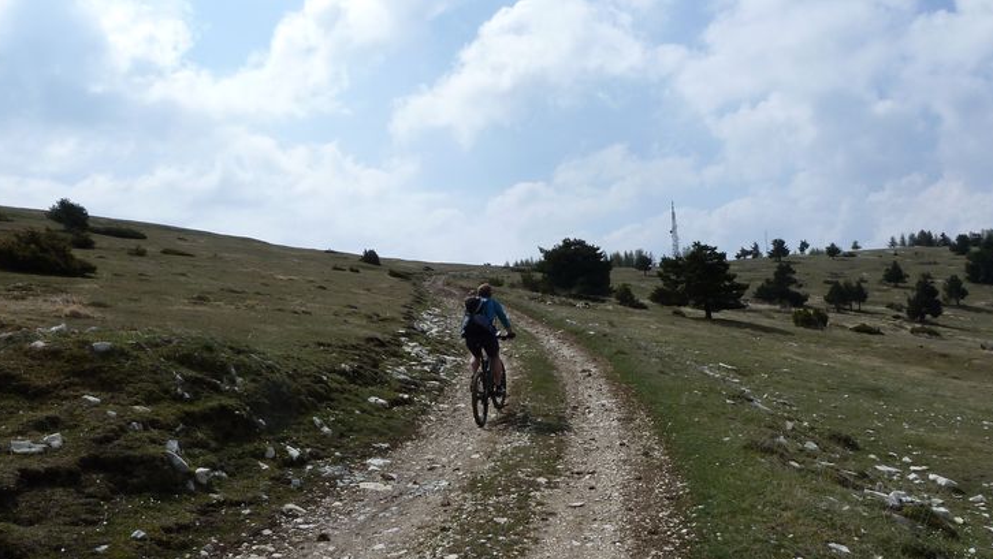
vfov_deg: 39.0
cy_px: 299
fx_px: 790
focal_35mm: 30
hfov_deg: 64.2
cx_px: 532
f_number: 5.6
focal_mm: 4.1
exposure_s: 1/800
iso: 80
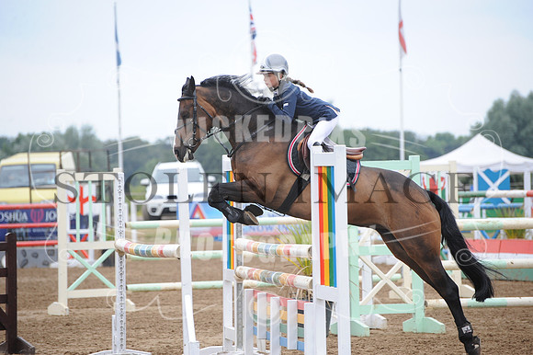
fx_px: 3107
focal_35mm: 210
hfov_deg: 9.8
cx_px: 266
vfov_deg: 6.5
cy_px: 178
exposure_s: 1/1000
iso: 1000
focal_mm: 210
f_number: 5.6
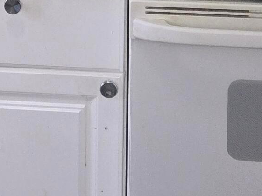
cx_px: 42
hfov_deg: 15.9
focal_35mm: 123
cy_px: -179
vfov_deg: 11.1
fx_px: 931
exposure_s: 1/60
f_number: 1.8
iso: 125
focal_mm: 5.4
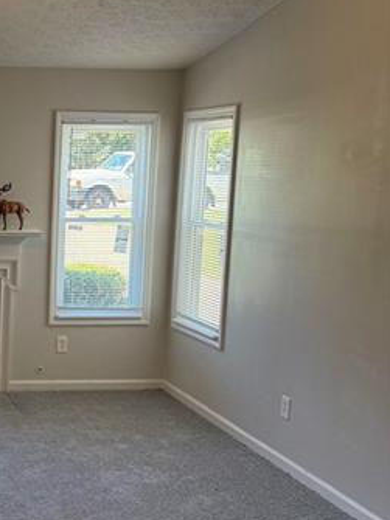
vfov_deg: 34.9
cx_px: -53
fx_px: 827
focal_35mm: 55
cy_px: 255
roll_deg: -1.8
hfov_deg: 24.5
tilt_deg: -6.7
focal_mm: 6.76
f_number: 1.78
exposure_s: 1/185
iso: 200
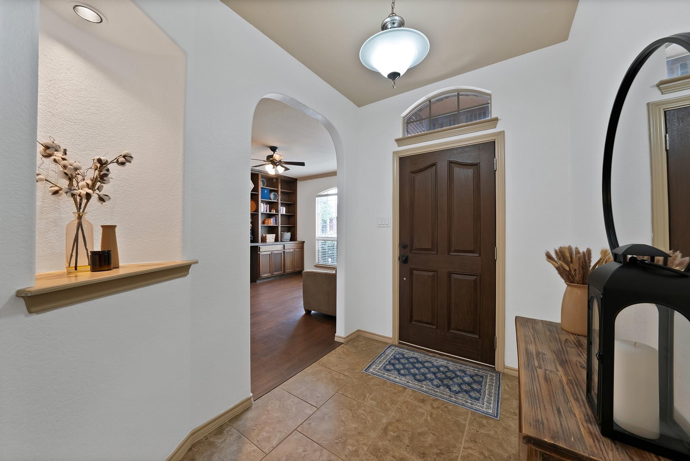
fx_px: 230
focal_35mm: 12
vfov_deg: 90.1
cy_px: 230
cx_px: 345
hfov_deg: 112.6
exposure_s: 1/2.5
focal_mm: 12
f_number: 9
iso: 640
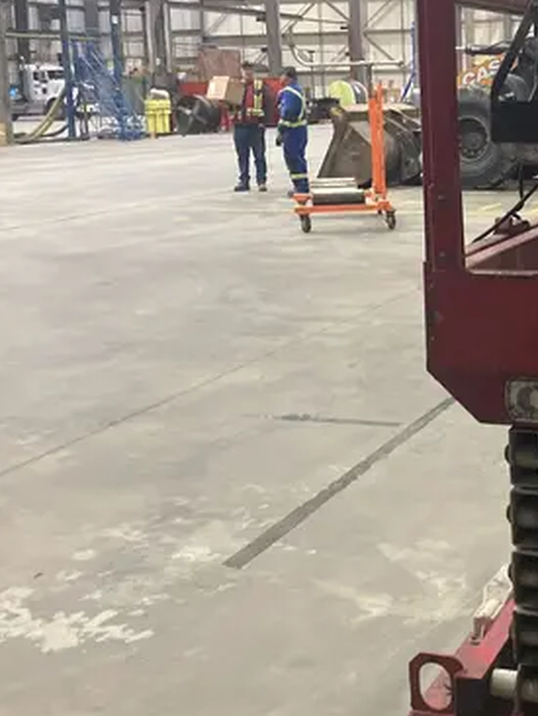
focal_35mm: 56
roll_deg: +1.4
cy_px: 285
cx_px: 522
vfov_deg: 34.2
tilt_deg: -10.6
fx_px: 1159
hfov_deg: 25.0
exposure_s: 1/30
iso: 400
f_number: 1.8
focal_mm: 3.99
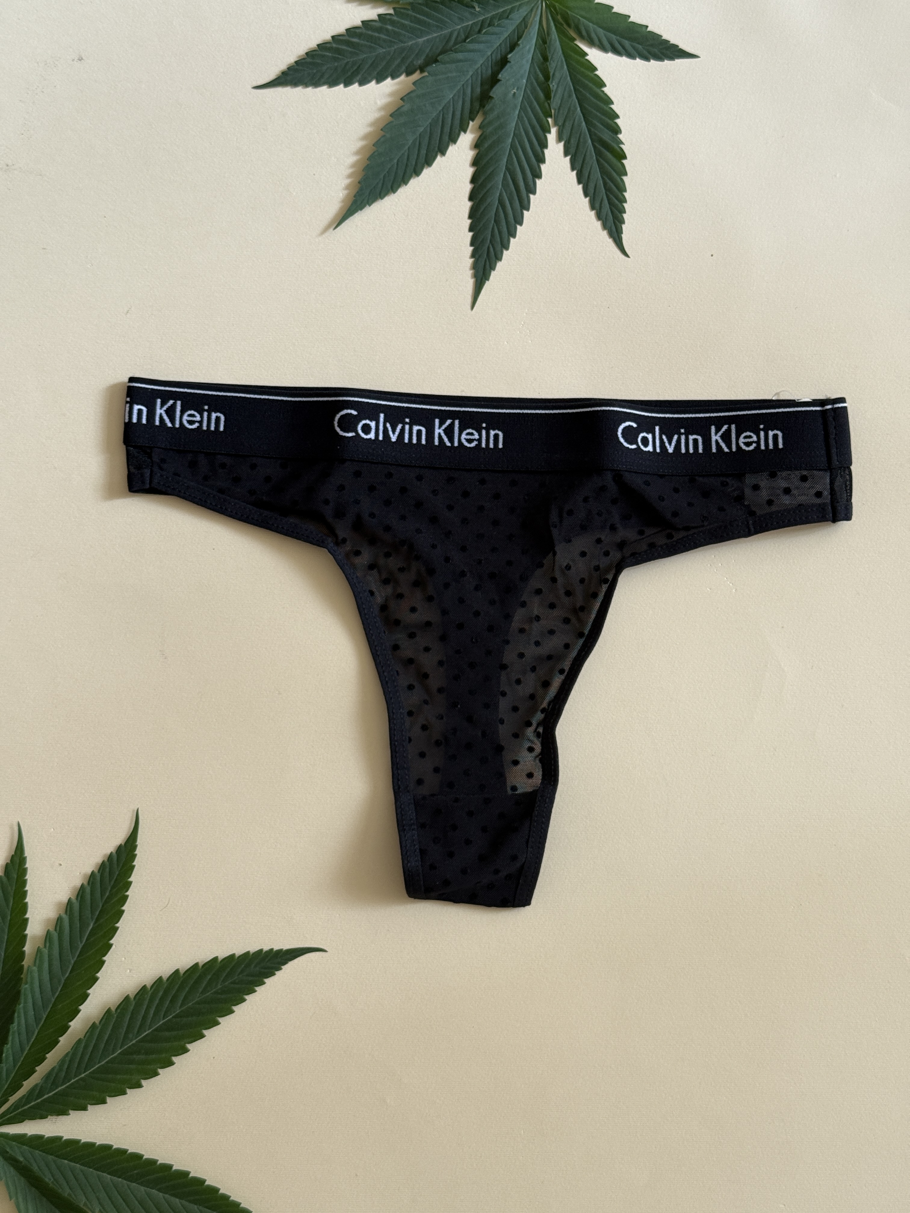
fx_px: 1682
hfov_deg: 30.3
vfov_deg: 39.7
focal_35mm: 48
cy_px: 606
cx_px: 455
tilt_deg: -85.9
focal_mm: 6.76
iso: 160
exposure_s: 1/60
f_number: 1.78
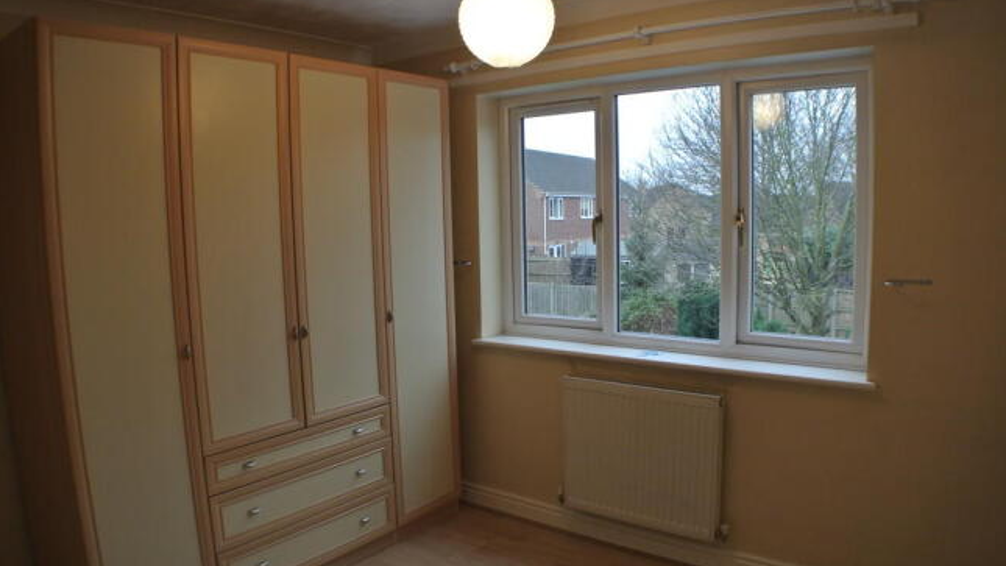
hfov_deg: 58.0
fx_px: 907
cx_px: 506
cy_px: 299
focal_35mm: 34
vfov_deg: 34.7
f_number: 3.8
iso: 400
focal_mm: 12.2
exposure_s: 1/80
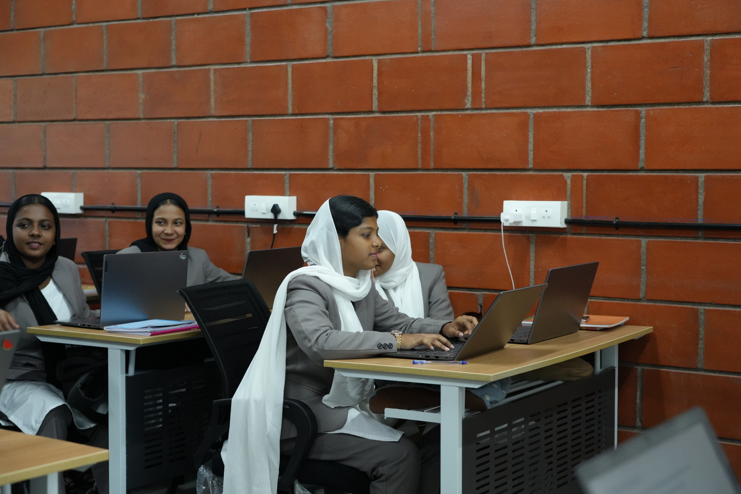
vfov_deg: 23.0
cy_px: 247
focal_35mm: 59
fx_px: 1214
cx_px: 370
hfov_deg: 33.9
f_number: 4
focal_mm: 59
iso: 5000
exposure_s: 1/125
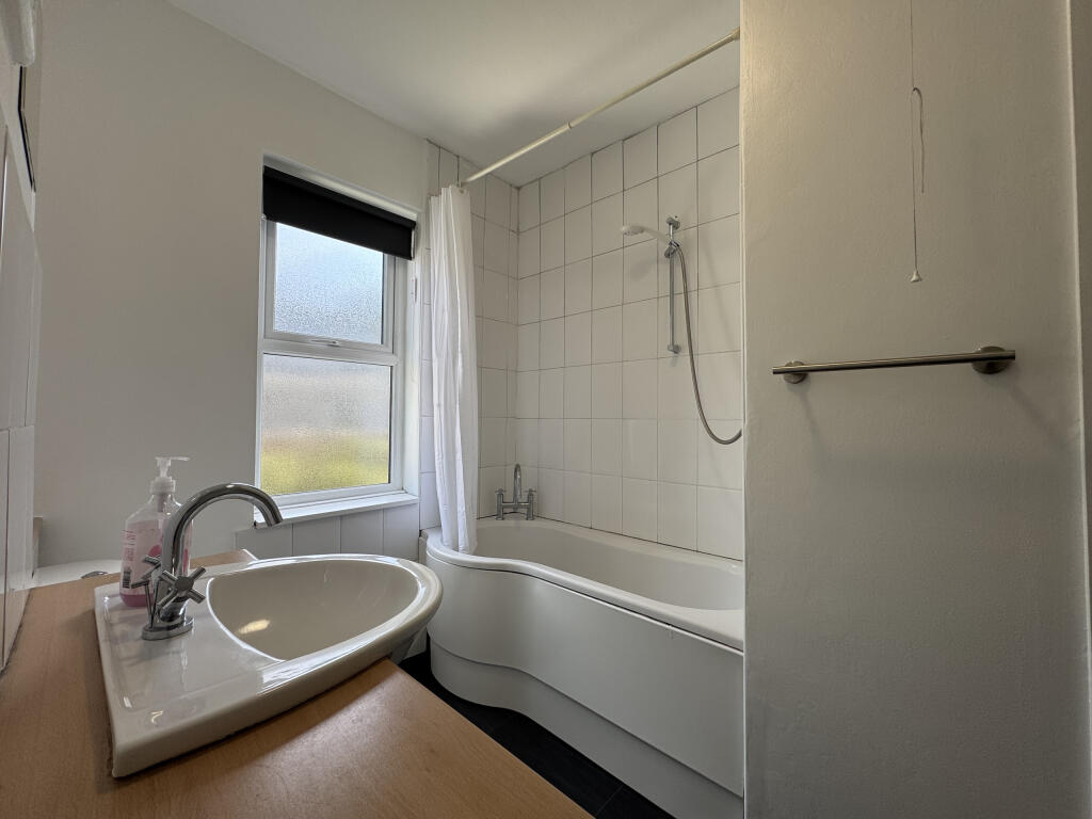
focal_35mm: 14
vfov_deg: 85.7
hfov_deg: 102.1
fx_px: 442
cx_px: 546
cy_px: 410
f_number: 2.2
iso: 40
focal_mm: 2.22
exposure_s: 1/135
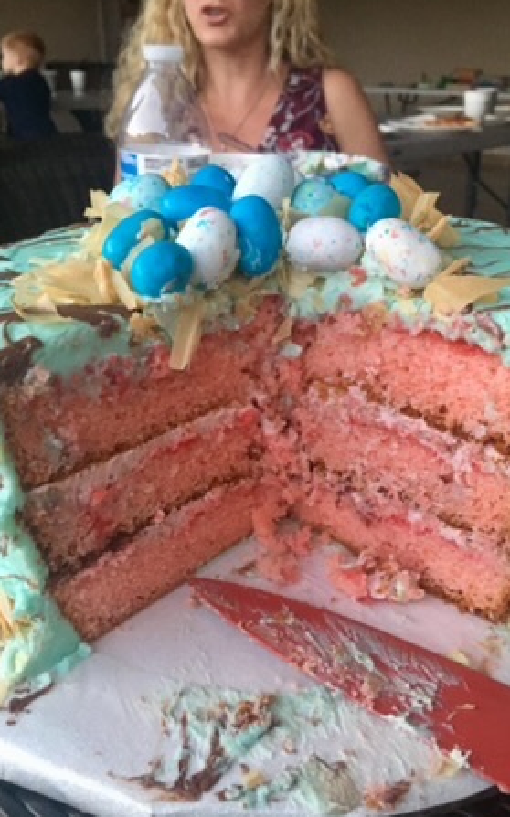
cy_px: 433
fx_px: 735
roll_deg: -1.7
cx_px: 285
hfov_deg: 38.2
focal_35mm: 33
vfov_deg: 58.1
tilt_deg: -26.5
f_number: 2.2
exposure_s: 1/15
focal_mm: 4.15
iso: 200
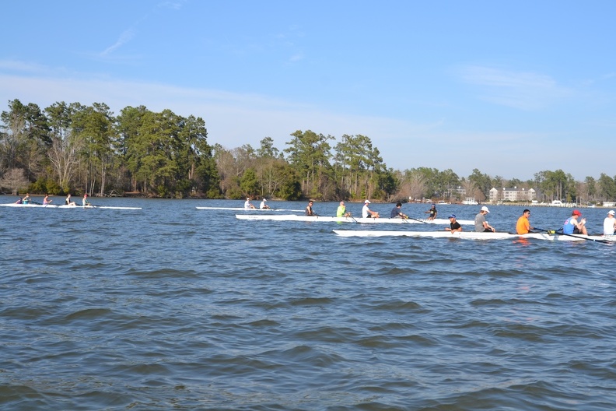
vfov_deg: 31.9
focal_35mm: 42
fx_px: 719
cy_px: 206
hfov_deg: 46.4
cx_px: 308
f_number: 7.1
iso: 100
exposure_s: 1/200
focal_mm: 28
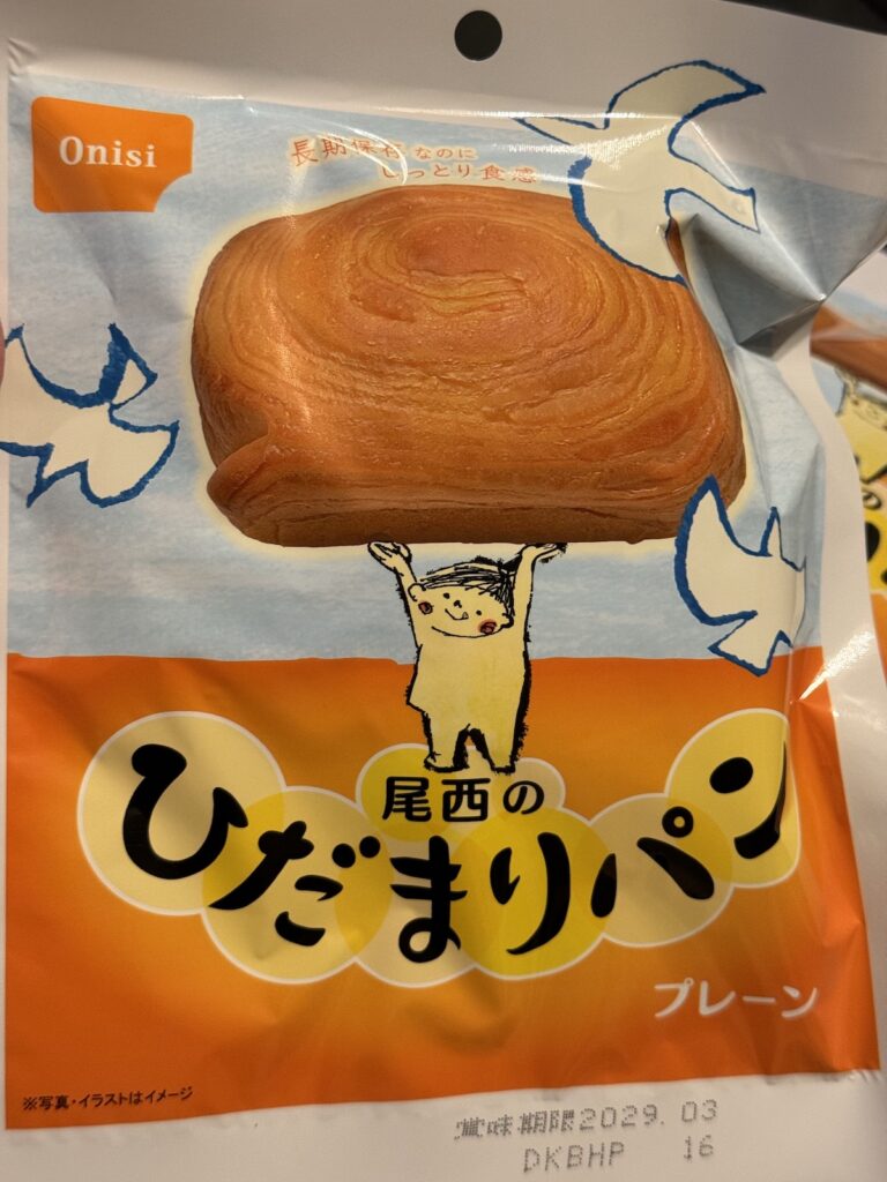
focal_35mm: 48
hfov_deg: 30.3
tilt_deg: -47.3
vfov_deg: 39.7
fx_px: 1640
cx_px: 444
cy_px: 591
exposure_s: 1/50
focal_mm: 6.86
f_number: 1.78
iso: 250
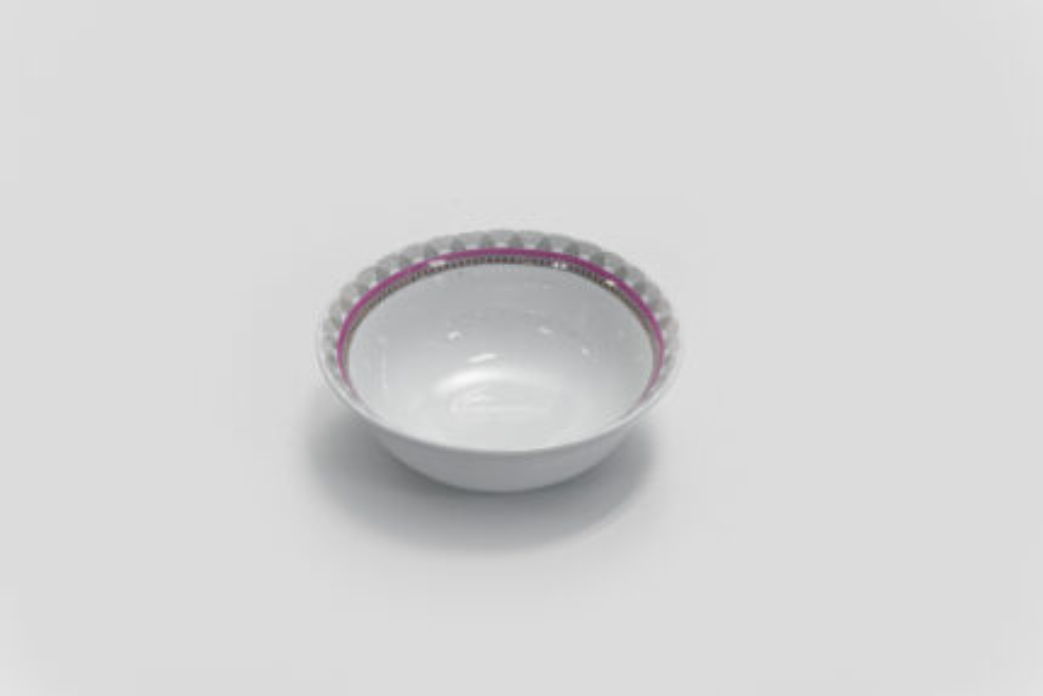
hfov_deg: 28.8
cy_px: 348
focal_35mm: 70
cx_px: 522
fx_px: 2029
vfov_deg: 19.5
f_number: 13
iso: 3200
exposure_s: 1/100
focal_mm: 70
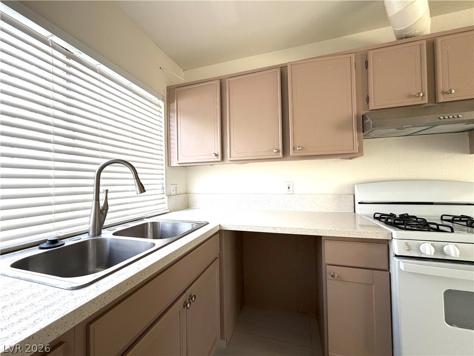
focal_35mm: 14
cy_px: 178
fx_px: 192
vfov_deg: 85.7
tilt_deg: +0.5
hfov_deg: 102.1
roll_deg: +0.8
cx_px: 237
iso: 125
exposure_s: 1/121
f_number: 2.2
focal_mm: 2.22
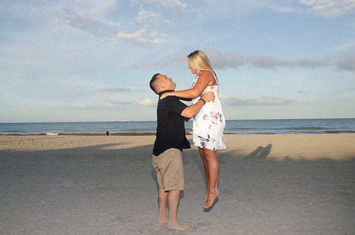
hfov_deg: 53.2
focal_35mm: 36
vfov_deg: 36.7
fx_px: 354
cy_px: 118
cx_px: 178
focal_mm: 24
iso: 100
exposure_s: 1/250
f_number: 6.3
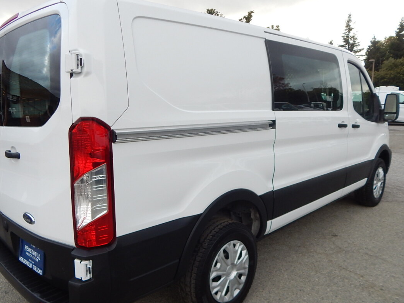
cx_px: 179
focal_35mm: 27
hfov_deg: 65.1
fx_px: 315
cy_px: 163
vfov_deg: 51.3
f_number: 3
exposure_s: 1/250
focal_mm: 4
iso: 125
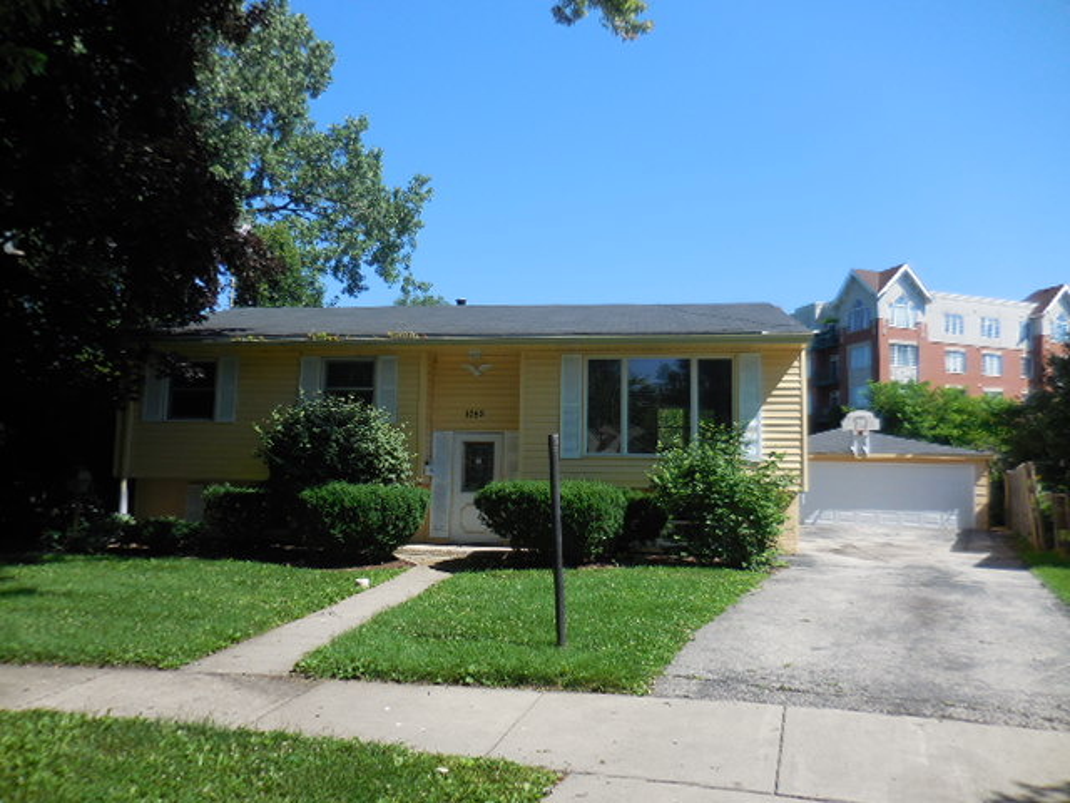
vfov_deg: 54.9
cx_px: 535
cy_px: 402
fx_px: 773
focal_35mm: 25
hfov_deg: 69.4
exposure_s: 1/1000
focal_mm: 4.5
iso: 125
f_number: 3.3
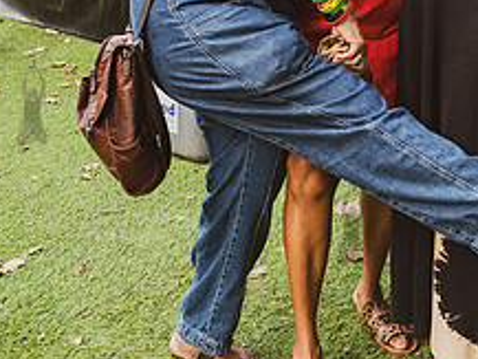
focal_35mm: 77
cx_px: 352
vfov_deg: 18.2
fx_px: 1064
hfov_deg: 25.1
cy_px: -70
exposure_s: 1/160
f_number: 3.2
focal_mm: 24
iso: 2000
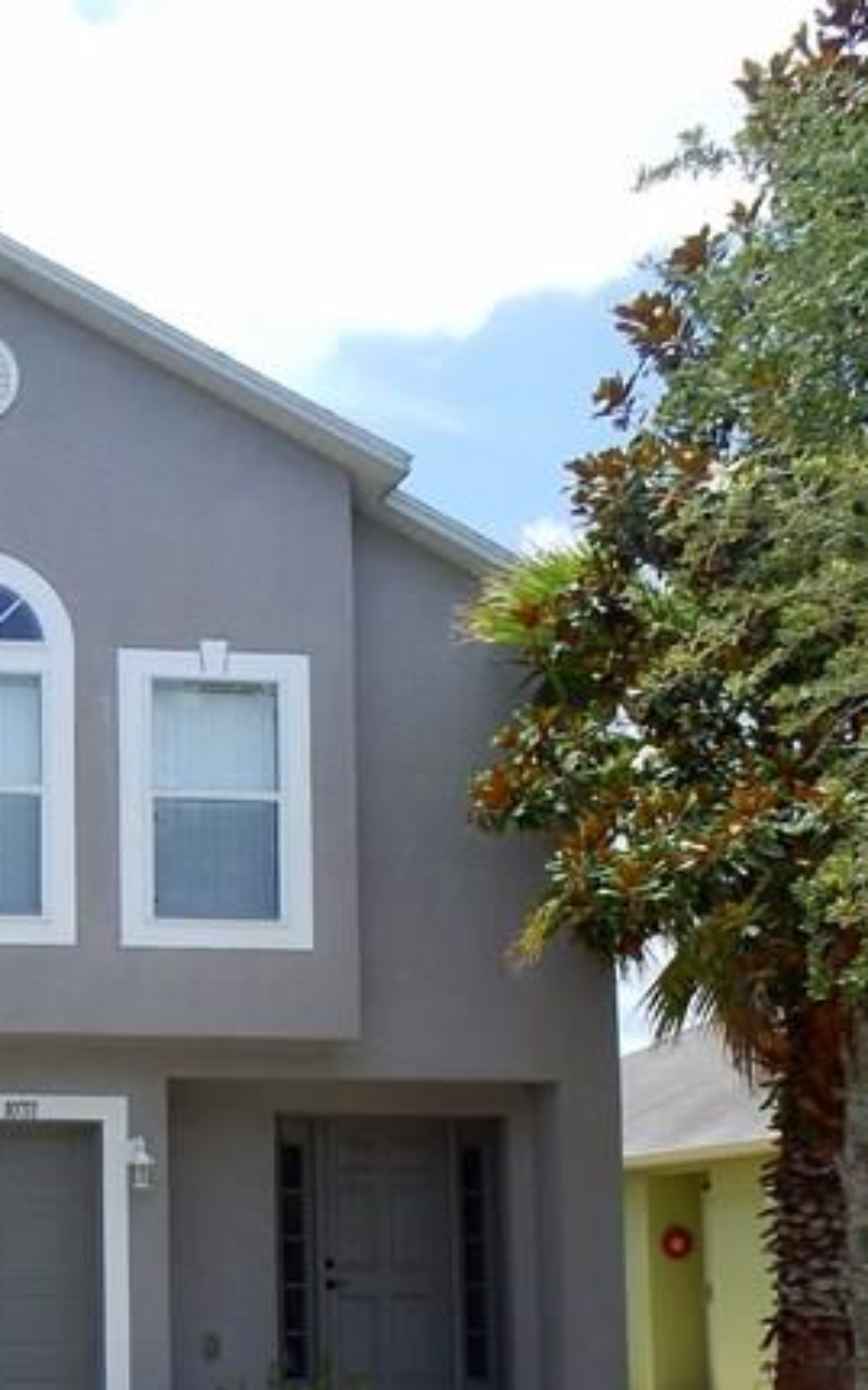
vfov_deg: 31.8
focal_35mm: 63
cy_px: 1058
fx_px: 2387
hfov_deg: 19.4
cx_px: -177
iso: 125
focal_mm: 4.5
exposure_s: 1/800
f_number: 3.7
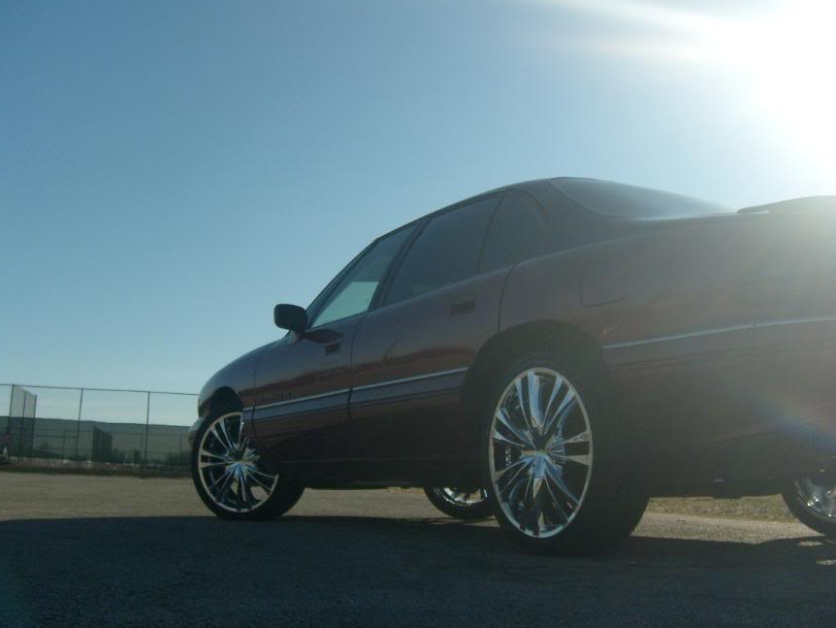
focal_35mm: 41
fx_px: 990
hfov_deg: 45.7
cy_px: 303
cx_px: 467
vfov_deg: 35.1
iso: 80
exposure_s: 1/500
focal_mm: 5.8
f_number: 7.1
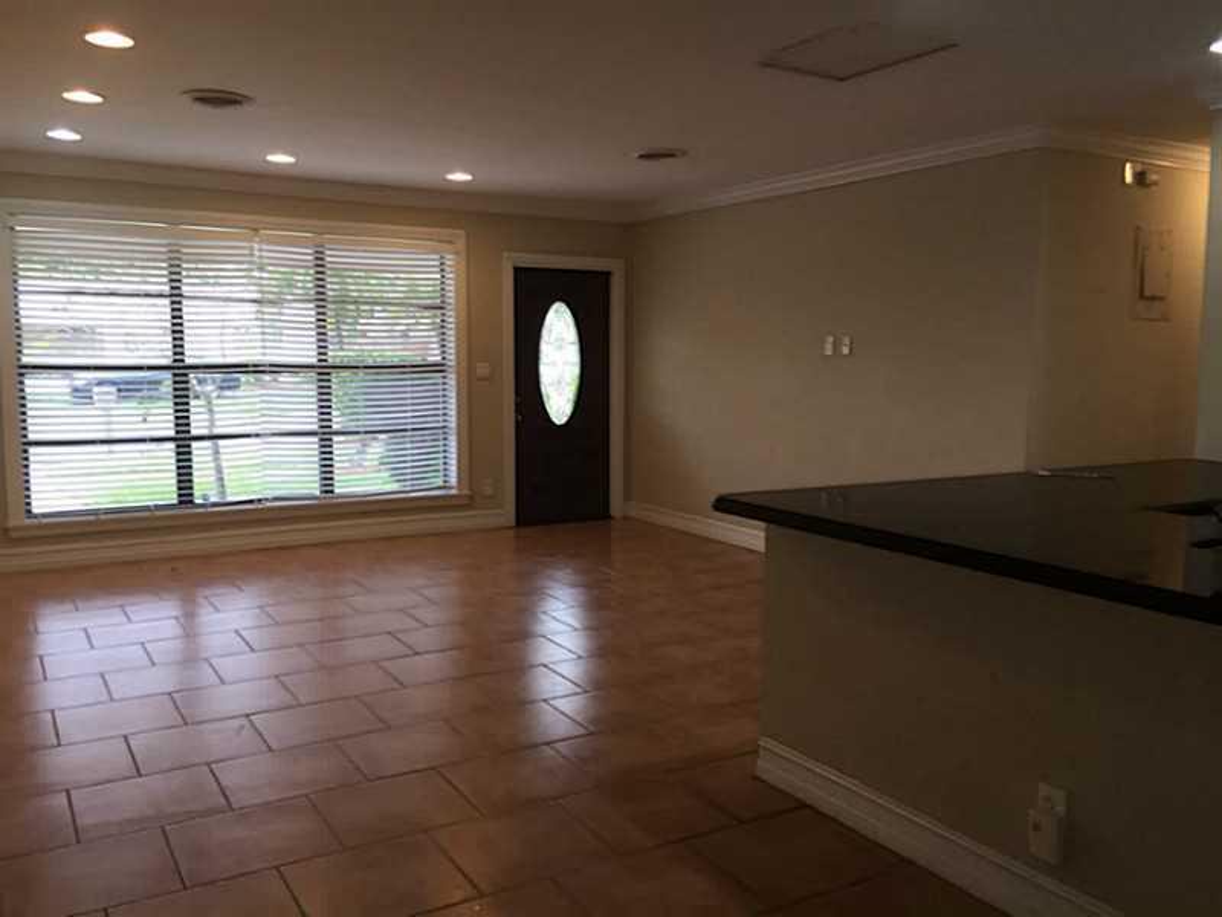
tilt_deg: -6.2
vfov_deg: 48.2
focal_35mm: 29
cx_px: 611
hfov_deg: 61.7
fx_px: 1024
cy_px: 458
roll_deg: -1.2
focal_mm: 4.15
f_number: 2.2
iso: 40
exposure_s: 1/30
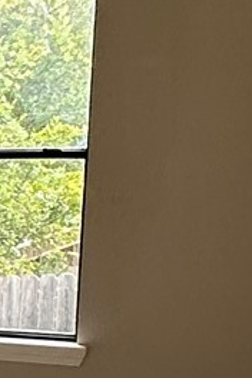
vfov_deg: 17.9
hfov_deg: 9.8
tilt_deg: -6.7
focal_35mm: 113
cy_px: 325
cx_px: -450
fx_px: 1186
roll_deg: -1.0
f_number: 2.2
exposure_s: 1/99
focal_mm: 2.22
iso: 50
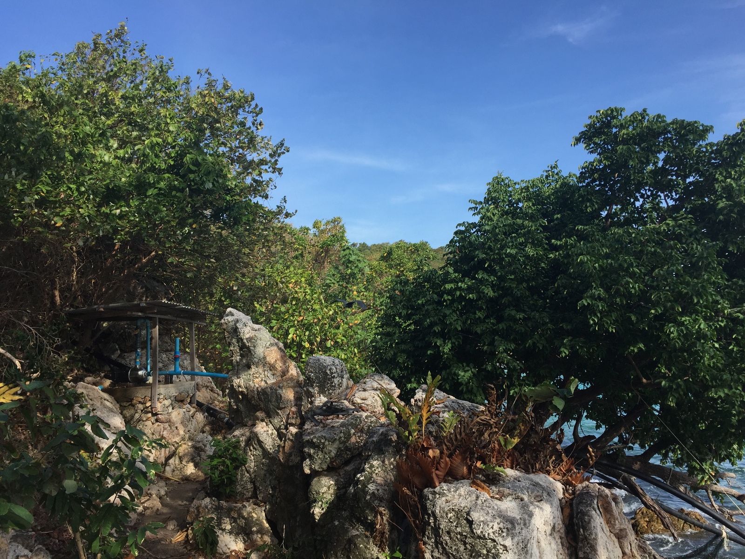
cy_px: 280
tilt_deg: +2.2
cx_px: 372
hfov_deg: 61.7
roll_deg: +1.1
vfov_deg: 48.2
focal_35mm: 29
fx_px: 624
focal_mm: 4.15
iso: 32
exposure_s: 1/1163
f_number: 2.2
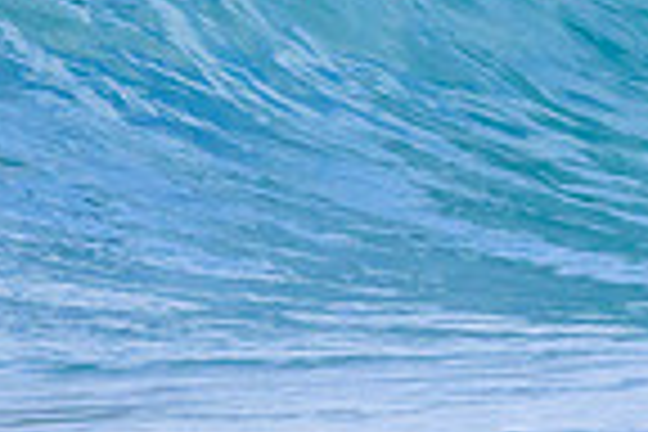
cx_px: 1220
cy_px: -92
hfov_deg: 0.6
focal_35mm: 3225
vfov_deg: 0.4
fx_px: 58045
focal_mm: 800
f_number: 11
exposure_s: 1/2000
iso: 2200
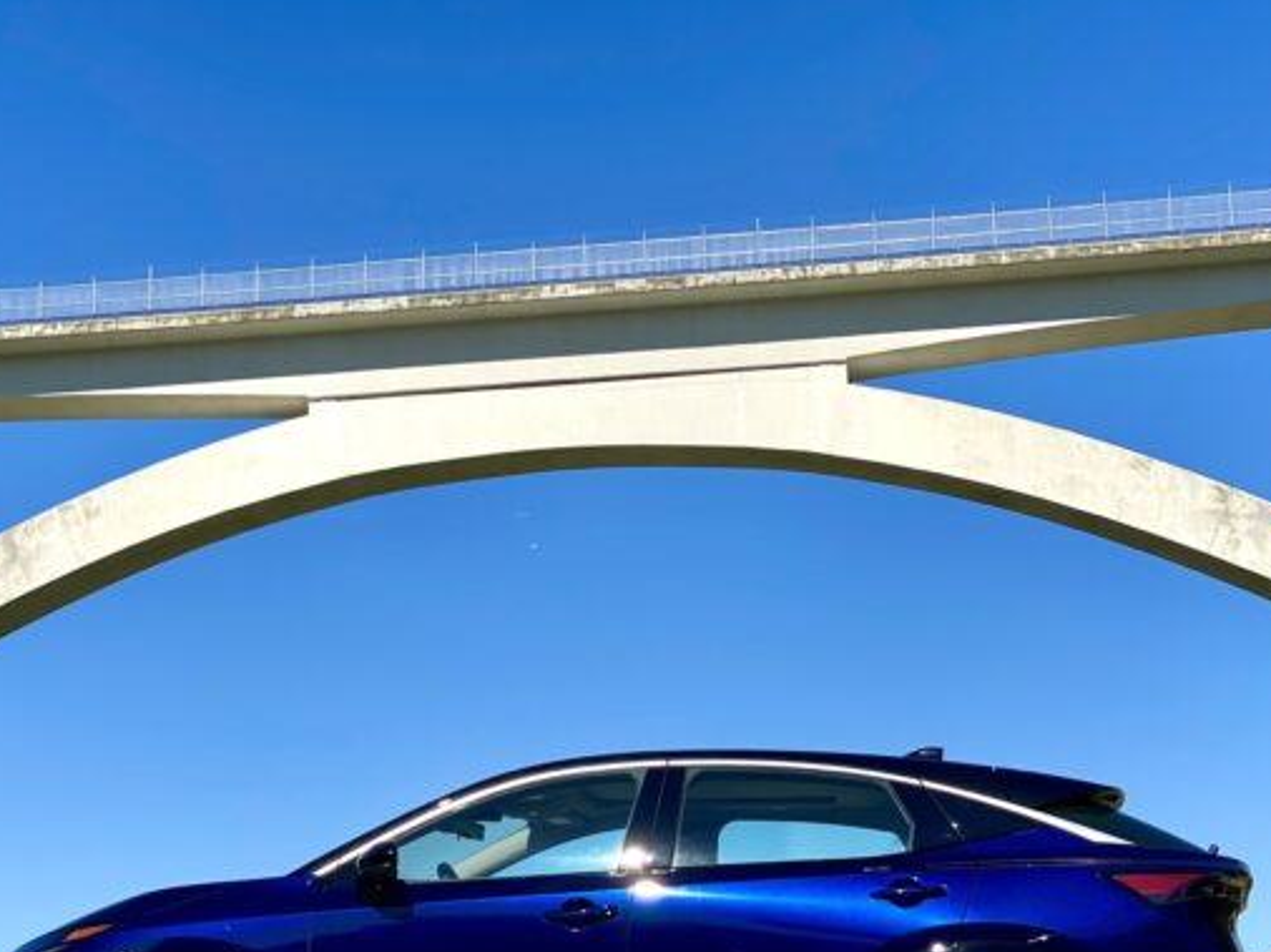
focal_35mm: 79
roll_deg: +1.4
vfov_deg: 18.5
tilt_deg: +9.7
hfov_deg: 24.7
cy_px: 701
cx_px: 585
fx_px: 2899
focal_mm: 6
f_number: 2
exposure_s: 1/2179
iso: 20
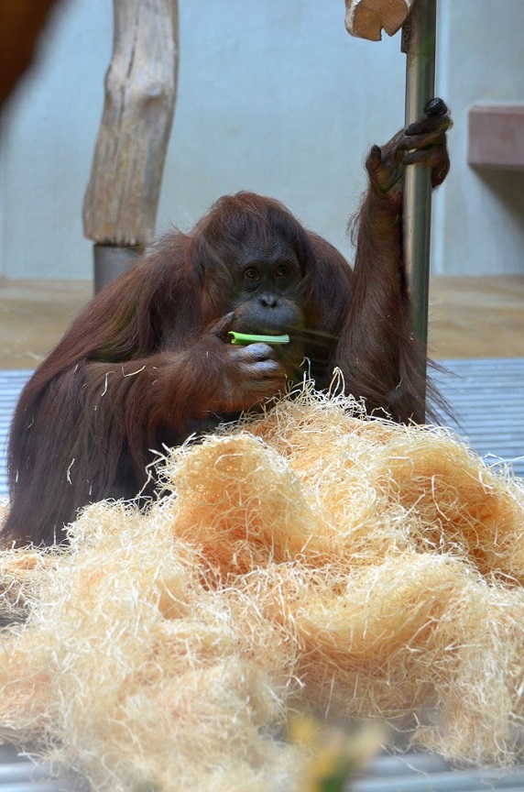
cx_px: 262
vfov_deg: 15.2
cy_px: 396
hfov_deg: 10.1
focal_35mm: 135
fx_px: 2962
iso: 800
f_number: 5
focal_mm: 90
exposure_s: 1/60
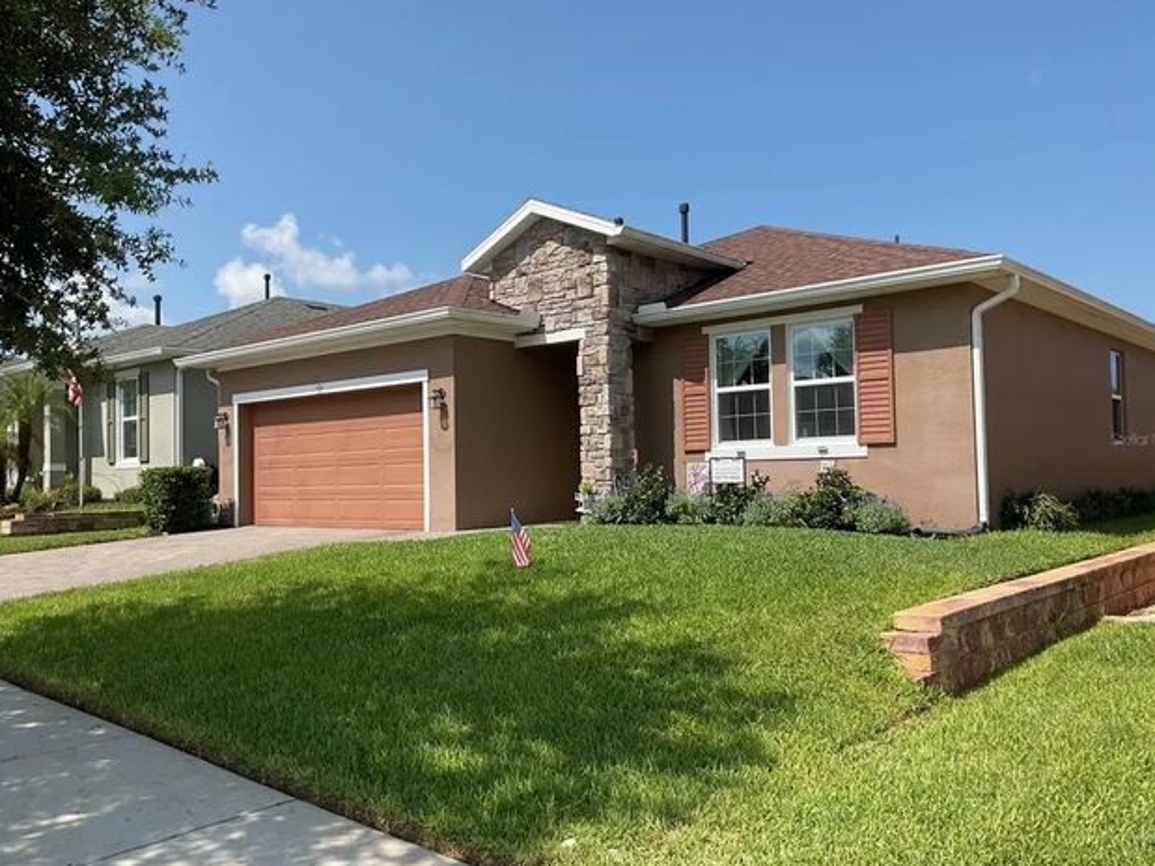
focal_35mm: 30
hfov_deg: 60.0
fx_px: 1001
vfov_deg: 46.8
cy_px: 439
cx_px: 584
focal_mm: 3
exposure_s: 1/1848
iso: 16
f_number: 1.8
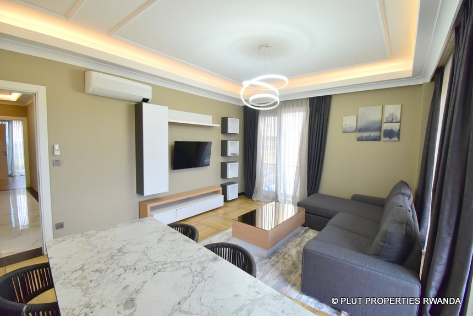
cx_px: 236
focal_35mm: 15
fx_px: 197
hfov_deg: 100.4
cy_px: 158
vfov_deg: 77.4
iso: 800
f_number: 8
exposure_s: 1/50
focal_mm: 10
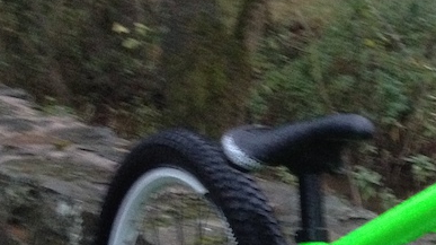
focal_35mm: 101
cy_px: 396
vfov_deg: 11.4
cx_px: 509
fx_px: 1167
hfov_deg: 20.0
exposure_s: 1/20
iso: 320
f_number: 2.4
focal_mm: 4.28
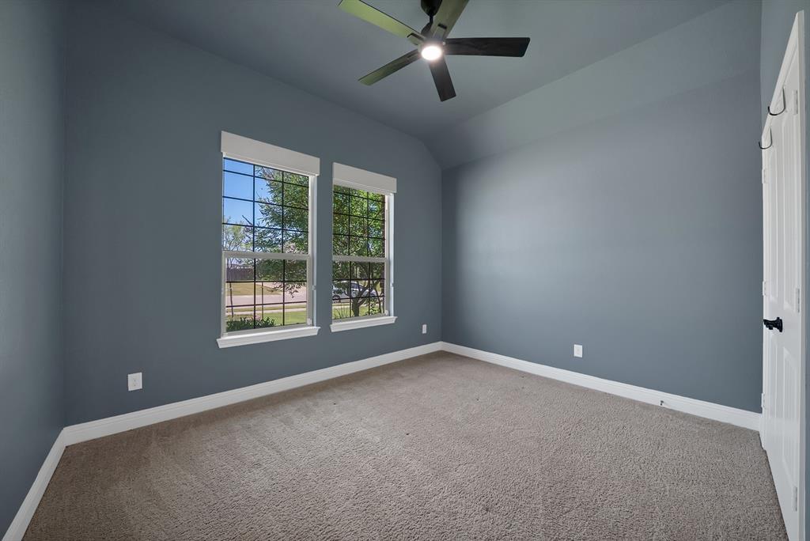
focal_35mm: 12
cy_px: 270
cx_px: 405
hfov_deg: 112.6
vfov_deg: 90.1
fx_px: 270
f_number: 9
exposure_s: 1/8
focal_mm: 12
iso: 640
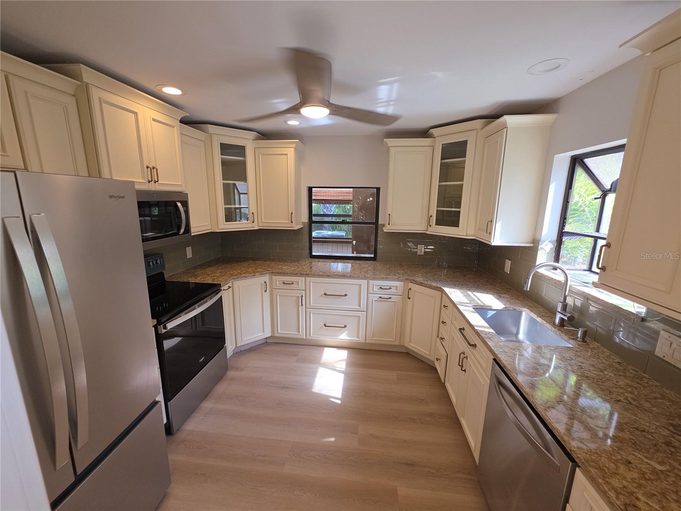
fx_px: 256
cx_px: 340
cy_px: 256
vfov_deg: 89.9
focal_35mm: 13
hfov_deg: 106.2
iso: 25
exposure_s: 1/60
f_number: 1.9
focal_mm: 2.2
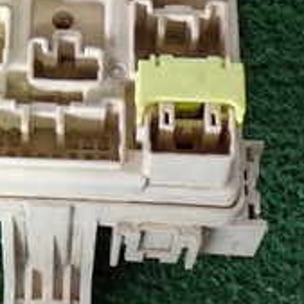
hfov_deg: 13.4
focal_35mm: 129
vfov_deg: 13.4
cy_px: 7
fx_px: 1282
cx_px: 16
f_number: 2.8
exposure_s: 1/40
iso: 250
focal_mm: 7.31
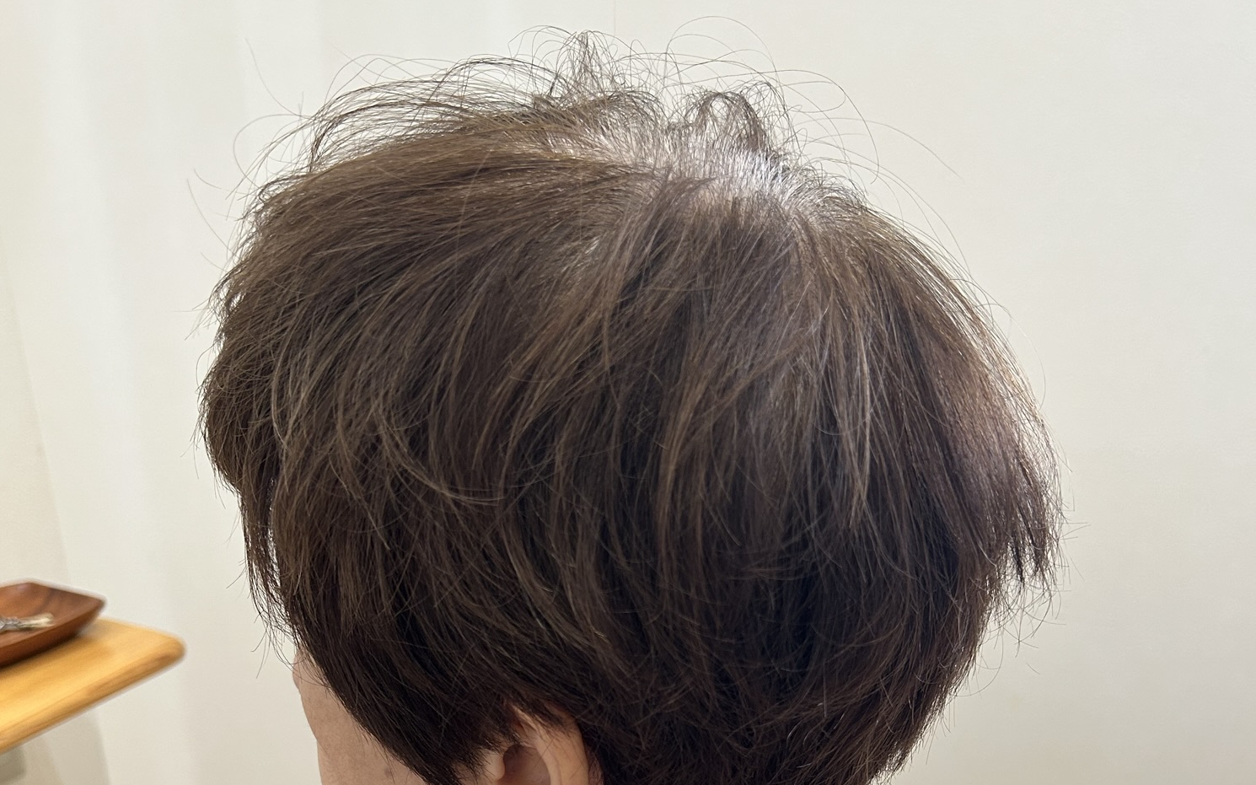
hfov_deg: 52.8
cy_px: 799
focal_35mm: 37
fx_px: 1266
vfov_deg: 31.6
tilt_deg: -28.5
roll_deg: -1.5
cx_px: 625
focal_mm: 5.7
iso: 100
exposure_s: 1/100
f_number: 1.5
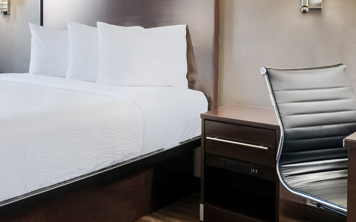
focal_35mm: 47
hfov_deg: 38.0
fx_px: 456
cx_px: 1
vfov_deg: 26.7
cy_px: 34
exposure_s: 1/4
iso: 400
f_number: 8
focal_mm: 14
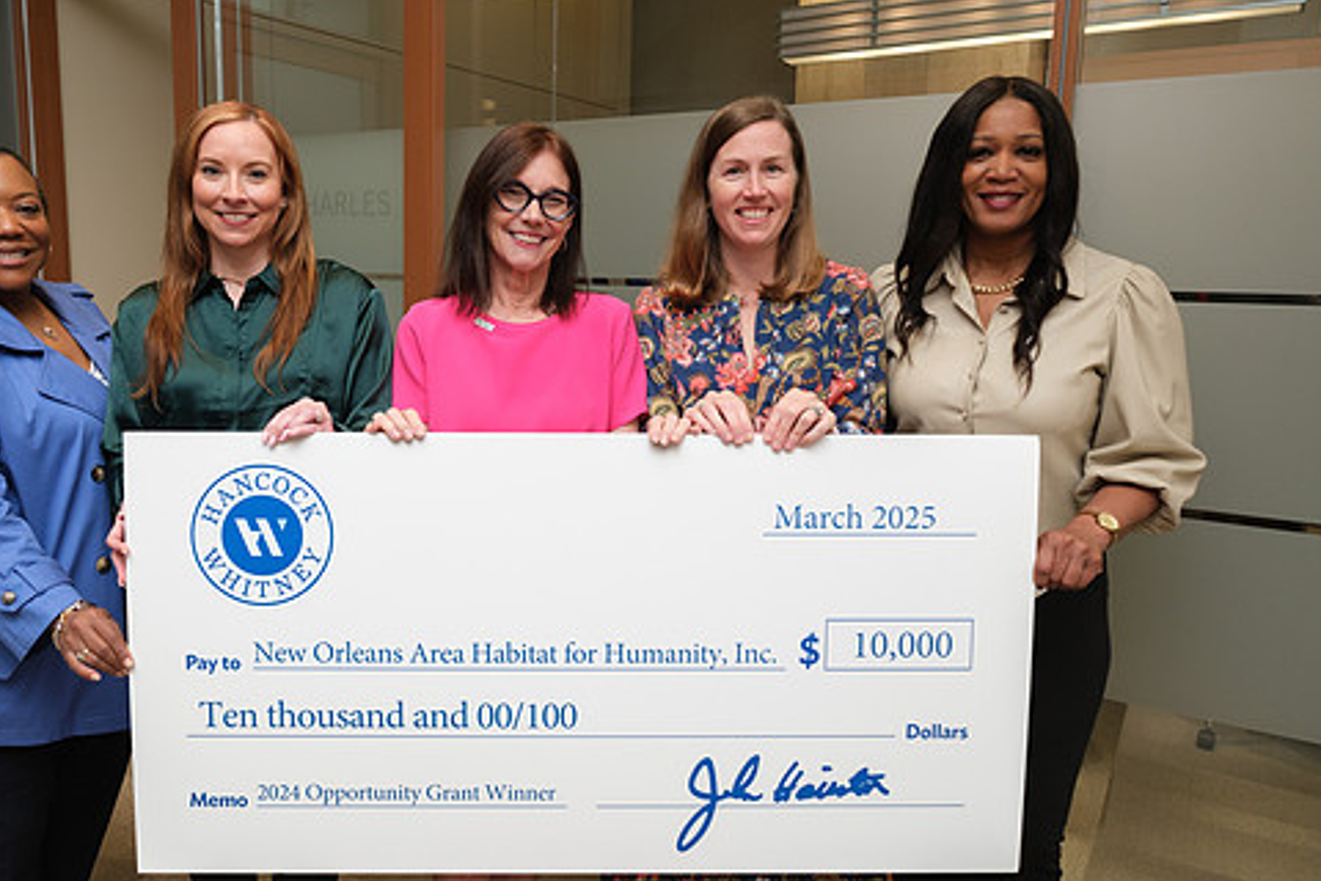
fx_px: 1064
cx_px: 539
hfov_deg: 63.2
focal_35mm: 29
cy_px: 431
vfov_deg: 45.0
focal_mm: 15.9
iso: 400
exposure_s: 1/125
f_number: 4.5
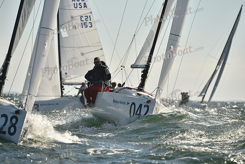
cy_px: 82
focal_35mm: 400
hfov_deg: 5.2
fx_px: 2723
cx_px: 122
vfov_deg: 3.4
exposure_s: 1/1600
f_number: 6.3
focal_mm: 400
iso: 250
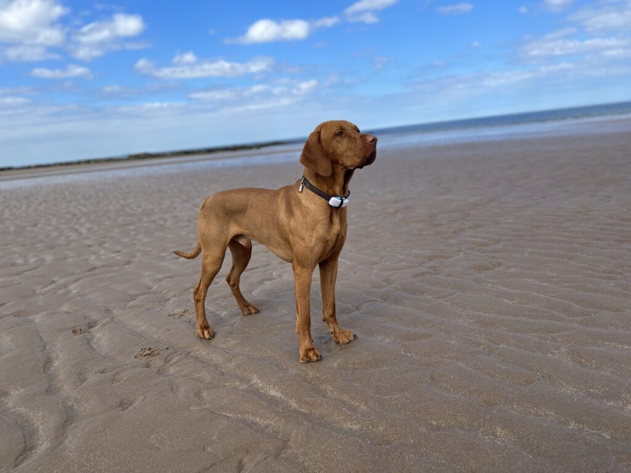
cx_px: 316
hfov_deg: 67.3
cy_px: 236
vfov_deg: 53.1
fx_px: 474
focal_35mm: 26
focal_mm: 5.7
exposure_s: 1/3077
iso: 50
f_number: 1.5
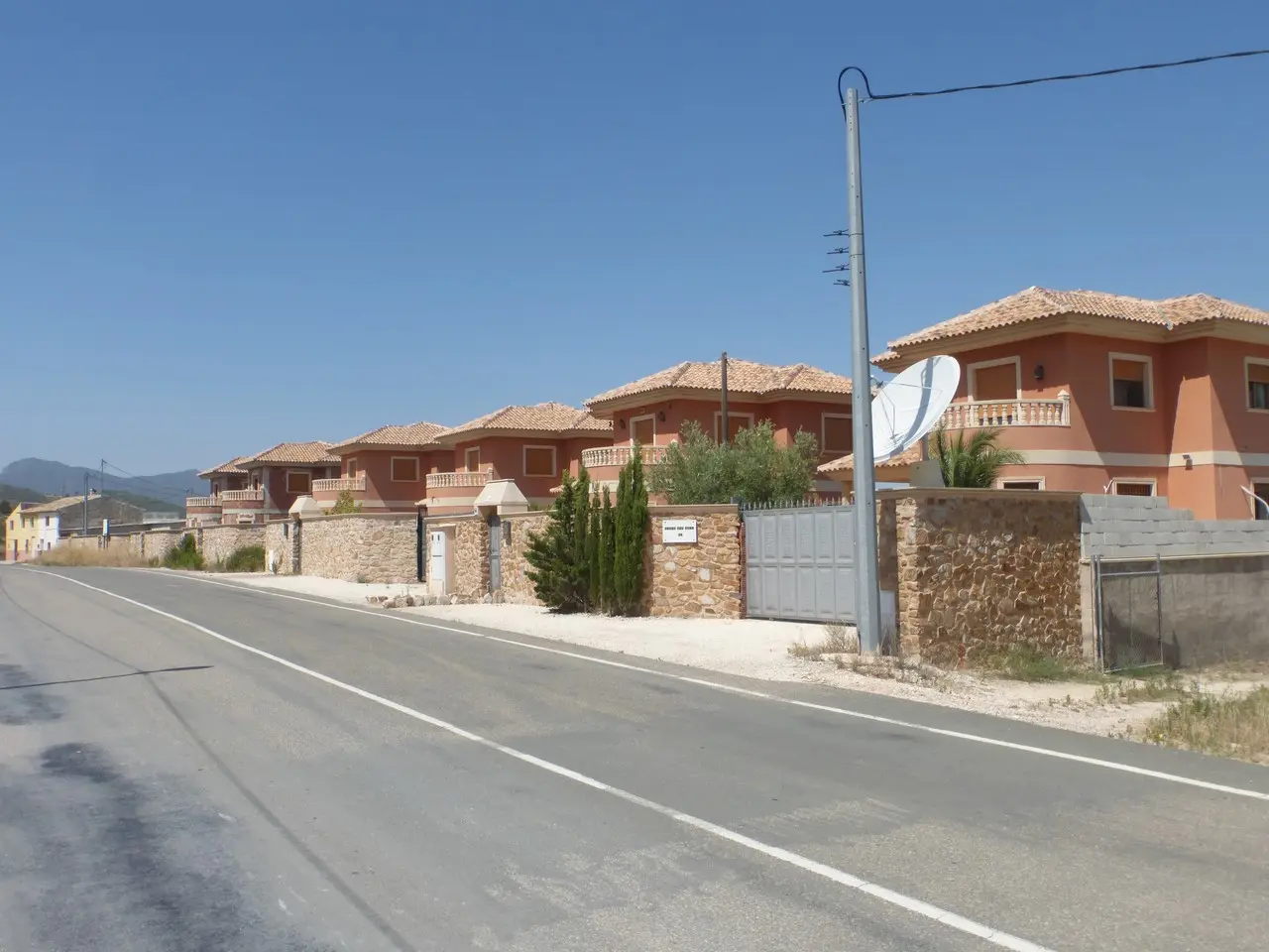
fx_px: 1136
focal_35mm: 31
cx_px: 634
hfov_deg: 58.4
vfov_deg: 45.4
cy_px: 476
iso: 100
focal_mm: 5.4
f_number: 4
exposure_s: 1/1600
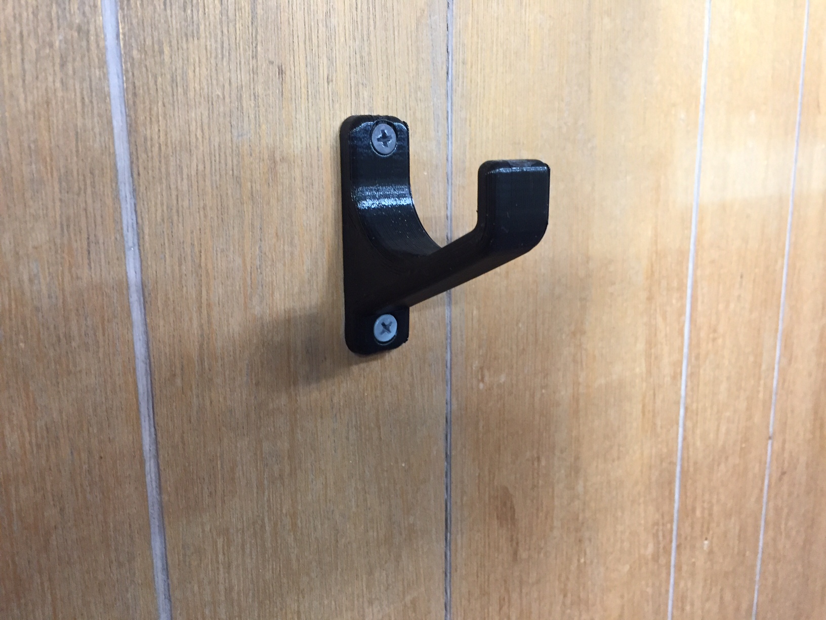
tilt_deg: -11.8
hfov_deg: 61.7
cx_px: 413
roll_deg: +1.2
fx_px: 692
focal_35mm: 29
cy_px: 310
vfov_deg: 48.2
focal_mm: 4.15
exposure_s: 1/17
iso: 250
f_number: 2.2
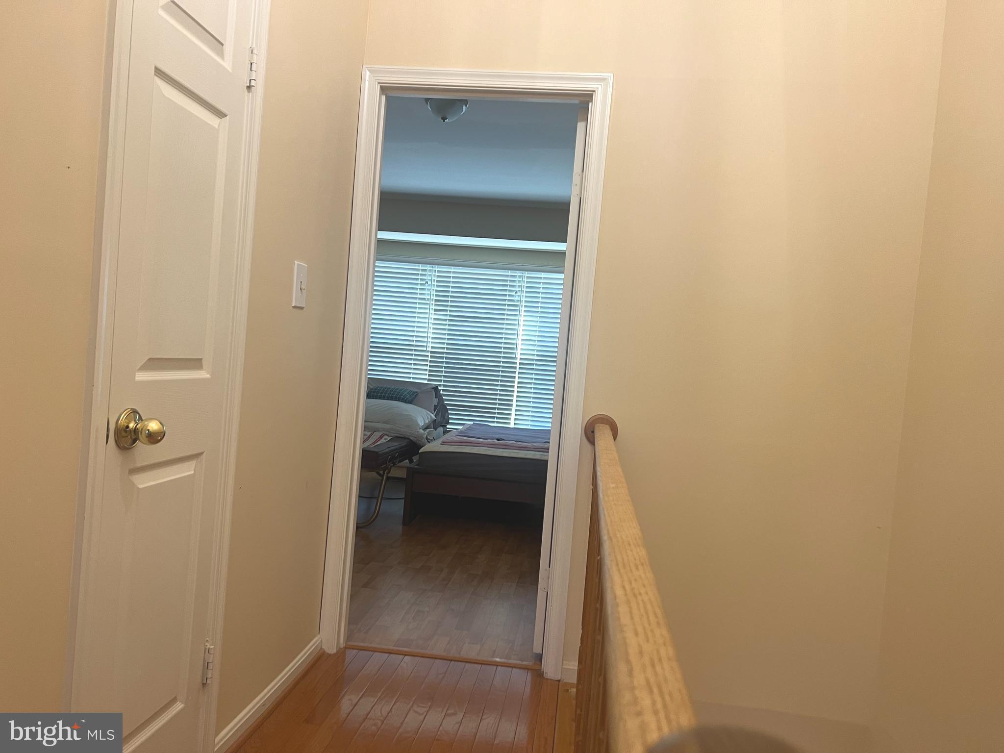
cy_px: 376
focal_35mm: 26
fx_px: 754
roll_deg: -6.6
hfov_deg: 67.3
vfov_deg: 53.1
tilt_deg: -2.3
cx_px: 502
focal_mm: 5.7
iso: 100
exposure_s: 1/60
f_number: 1.5
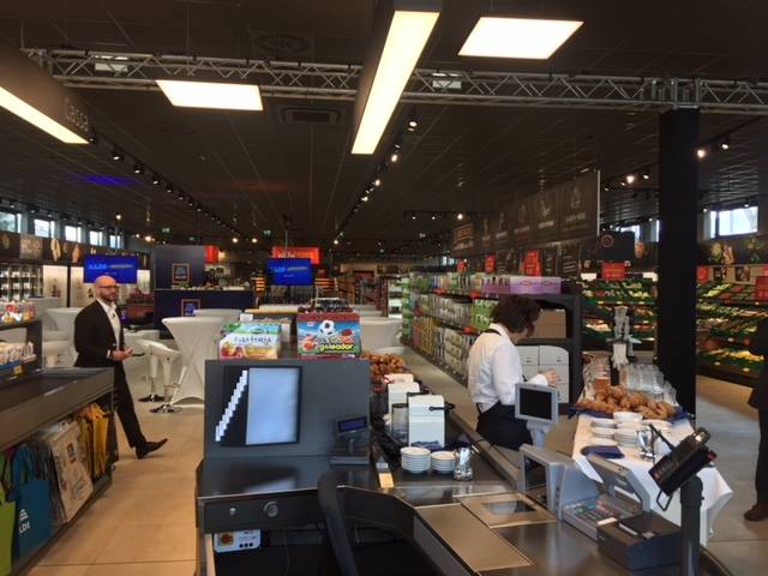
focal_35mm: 29
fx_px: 643
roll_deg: -1.0
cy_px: 288
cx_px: 384
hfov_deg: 61.7
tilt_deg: -0.9
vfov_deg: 48.2
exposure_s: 1/100
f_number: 2.2
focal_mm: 4.15
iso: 40
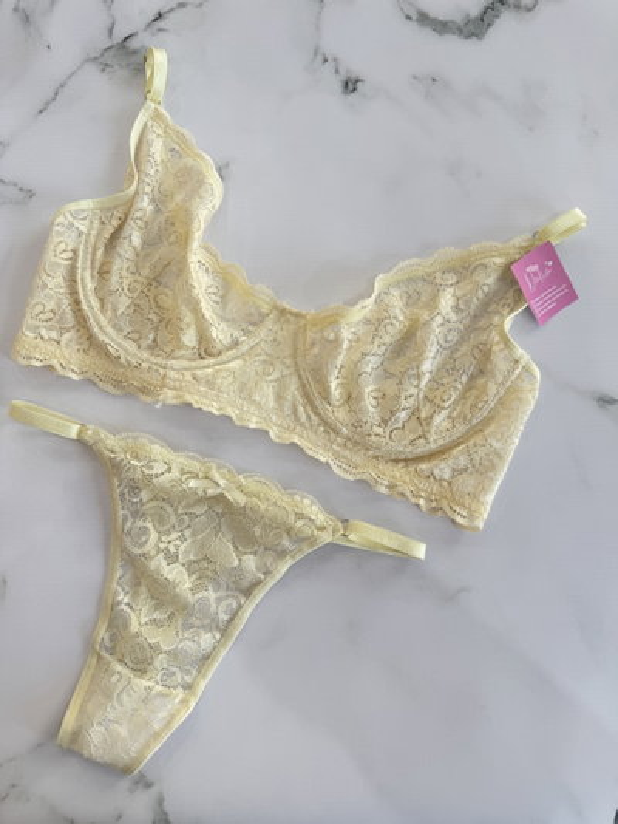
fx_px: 571
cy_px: 412
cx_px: 309
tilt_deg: -82.1
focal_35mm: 24
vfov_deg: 71.6
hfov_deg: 56.8
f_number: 1.78
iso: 64
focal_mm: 6.76
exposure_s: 1/121
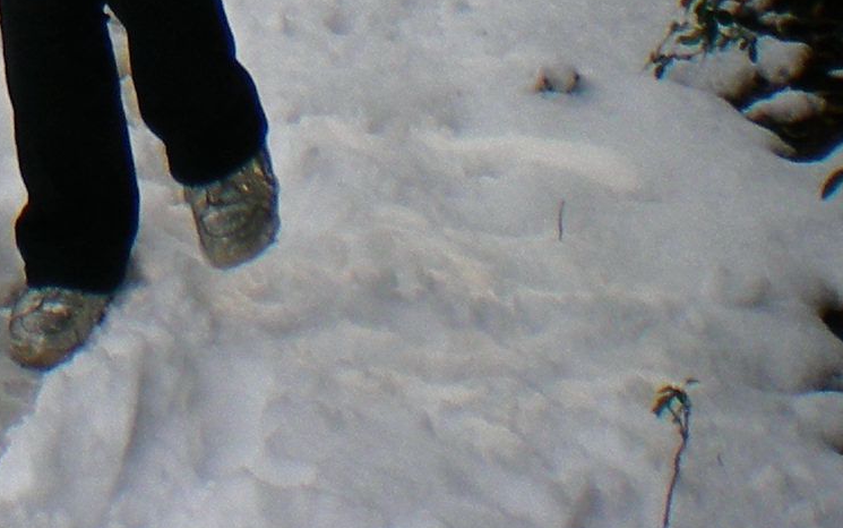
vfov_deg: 7.4
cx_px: -515
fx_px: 3815
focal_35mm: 166
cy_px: -749
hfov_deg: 11.9
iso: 50
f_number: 4.6
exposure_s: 1/328
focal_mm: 6.3
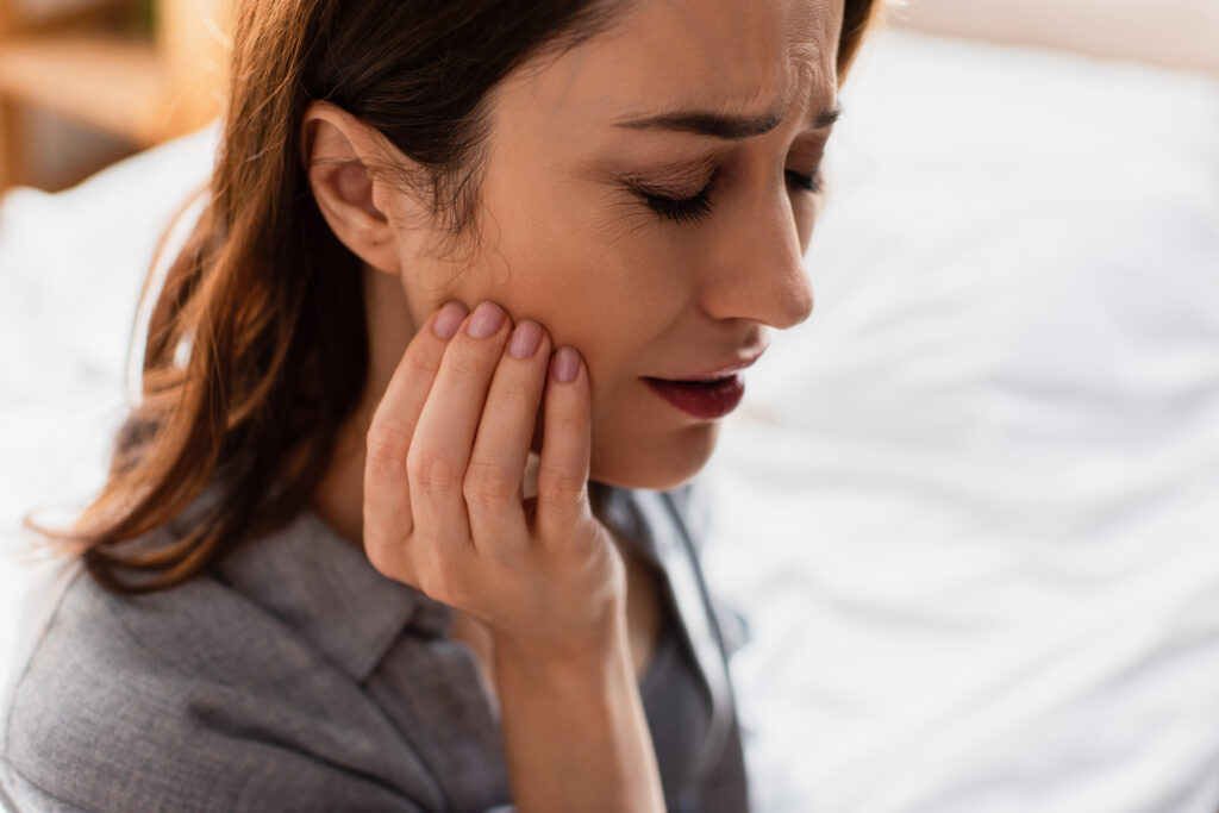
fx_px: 1185
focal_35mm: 35
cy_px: 406
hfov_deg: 54.4
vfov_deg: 37.9
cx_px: 610
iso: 250
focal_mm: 35
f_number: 2.8
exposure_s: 1/200
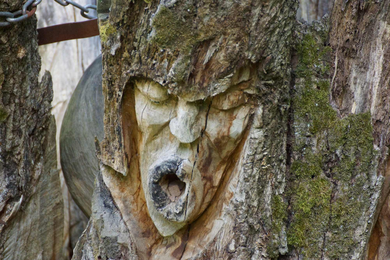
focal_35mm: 450
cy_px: 130
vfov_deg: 3.1
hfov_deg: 4.6
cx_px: 195
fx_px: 4875
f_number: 5.6
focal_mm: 300
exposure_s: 1/500
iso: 1600
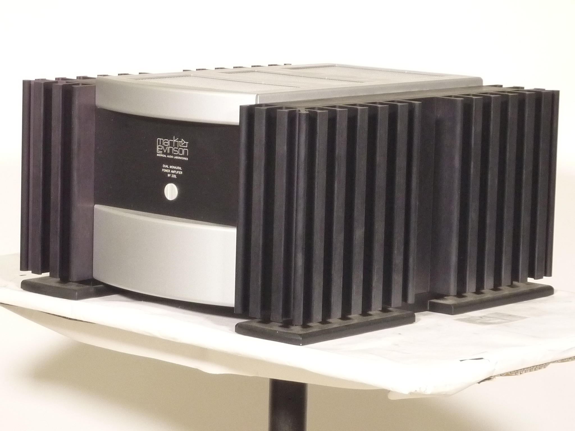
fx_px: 2176
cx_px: 288
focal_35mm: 131
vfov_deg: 11.3
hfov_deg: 15.1
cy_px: 216
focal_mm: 11.9
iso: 400
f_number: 4.1
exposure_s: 1/40
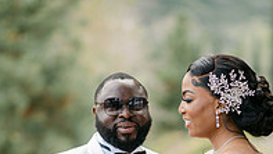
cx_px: 184
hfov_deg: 10.6
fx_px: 1470
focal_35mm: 203
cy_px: 226
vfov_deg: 5.9
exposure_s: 1/1000
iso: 100
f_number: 2
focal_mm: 85
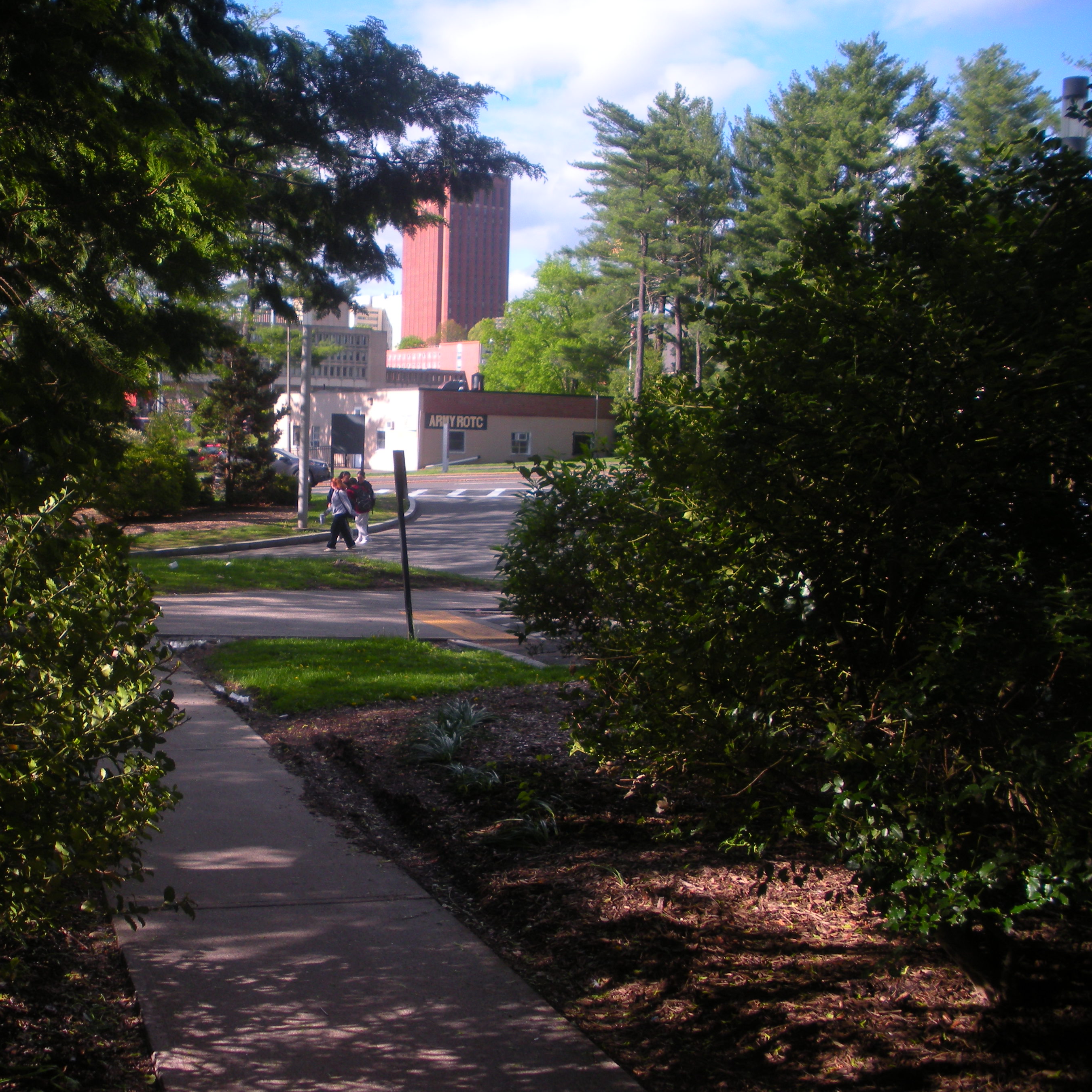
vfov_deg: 39.2
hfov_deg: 38.8
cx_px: 372
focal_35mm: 43
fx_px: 1535
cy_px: 550
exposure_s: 1/305
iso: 64
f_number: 3.5
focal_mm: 6.3
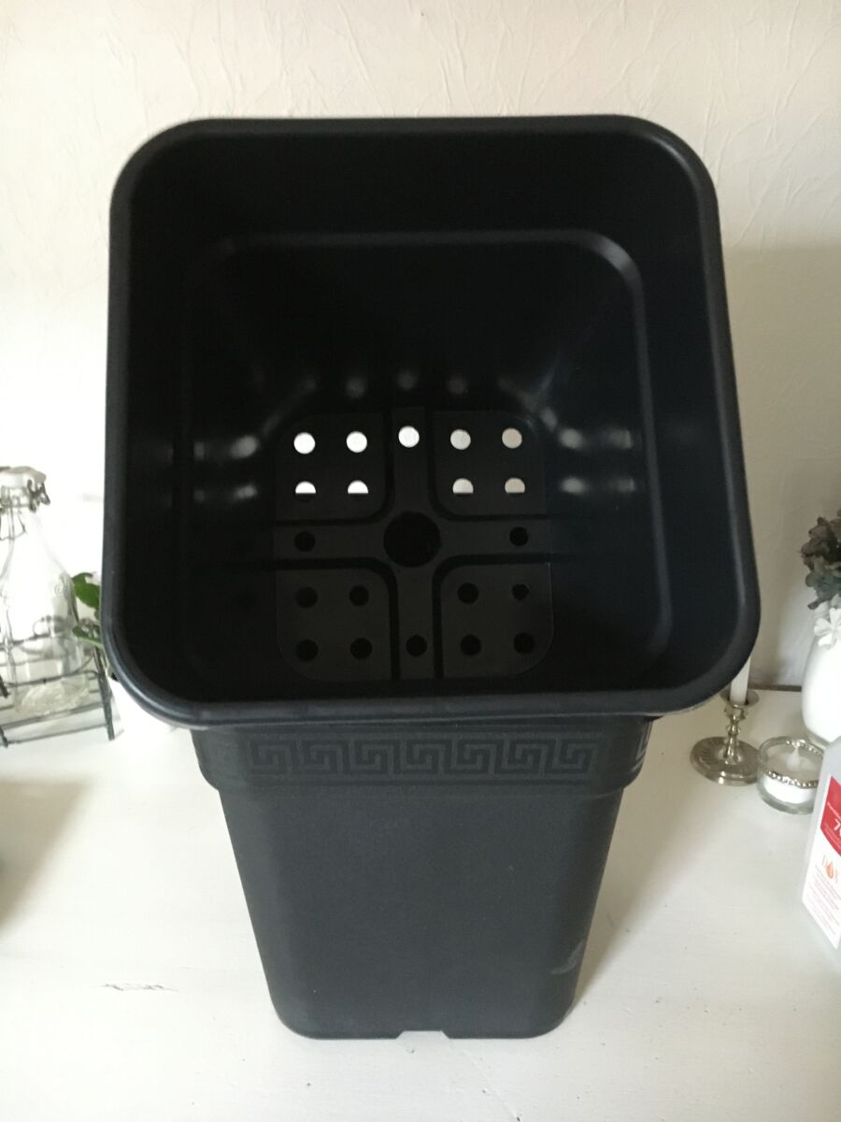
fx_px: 939
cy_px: 561
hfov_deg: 48.2
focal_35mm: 29
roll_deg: +0.3
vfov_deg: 61.7
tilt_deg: -23.2
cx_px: 420
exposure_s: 1/17
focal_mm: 4.15
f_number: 2.2
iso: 320
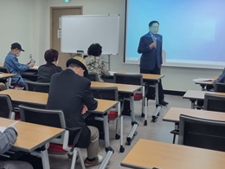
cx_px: 56
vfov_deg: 29.1
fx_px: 325
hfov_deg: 37.3
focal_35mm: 50
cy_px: 70
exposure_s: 1/120
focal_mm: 5.4
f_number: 1.8
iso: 125
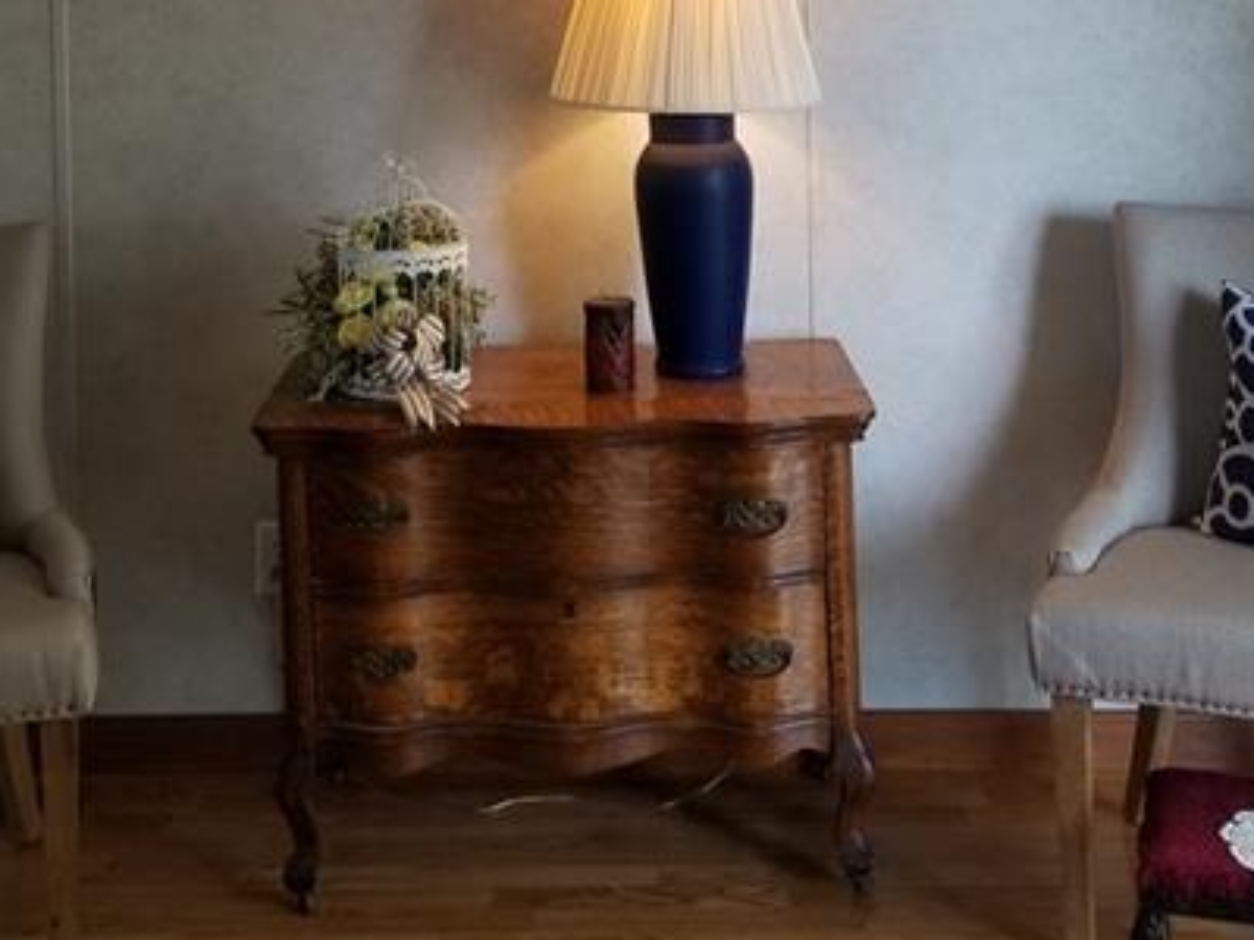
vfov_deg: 26.8
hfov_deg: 36.8
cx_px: 624
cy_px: 38
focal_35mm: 52
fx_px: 1884
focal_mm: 4.25
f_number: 1.7
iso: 64
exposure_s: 1/60
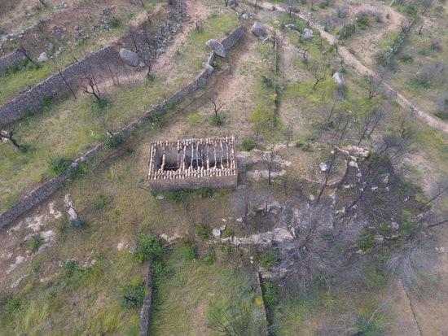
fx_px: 259
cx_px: 224
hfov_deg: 81.7
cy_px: 168
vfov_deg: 66.0
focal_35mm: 20
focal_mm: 3.61
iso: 100
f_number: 2.8
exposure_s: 1/321
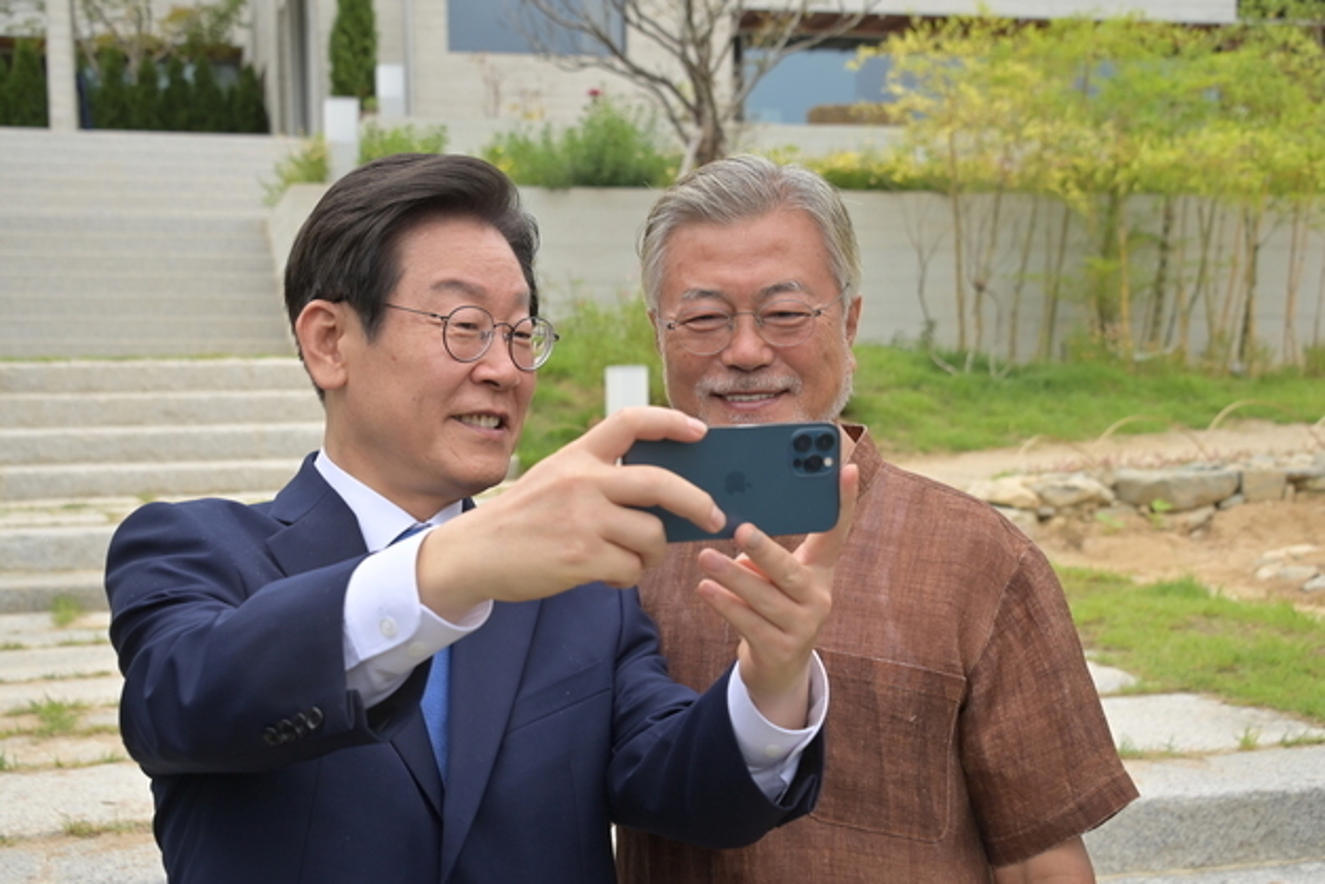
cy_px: 442
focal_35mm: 52
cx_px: 662
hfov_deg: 38.2
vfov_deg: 26.0
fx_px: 1914
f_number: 5.6
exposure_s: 1/320
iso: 500
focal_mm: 52
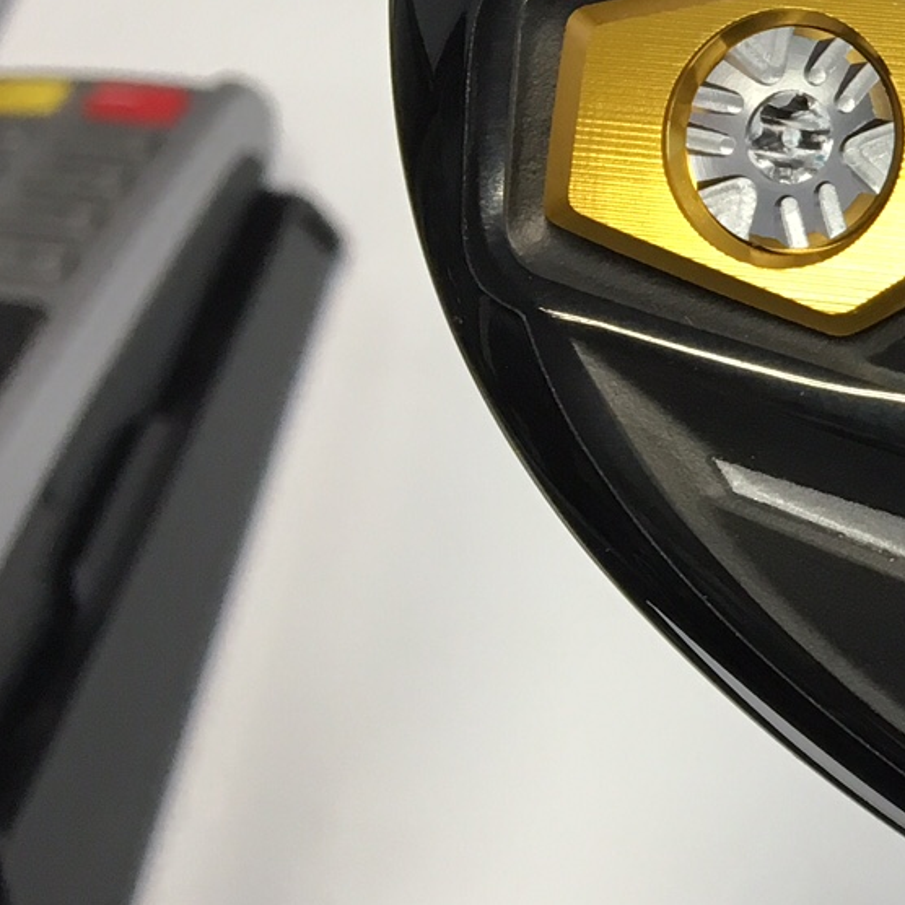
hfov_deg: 16.1
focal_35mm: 93
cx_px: 1576
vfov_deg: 18.5
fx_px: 2751
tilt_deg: -54.8
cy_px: 213
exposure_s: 1/33
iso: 40
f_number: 2.2
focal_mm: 4.15
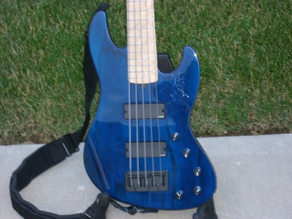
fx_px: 962
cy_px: 110
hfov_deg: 17.3
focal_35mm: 114
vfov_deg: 13.0
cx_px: 146
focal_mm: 18.6
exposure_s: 1/60
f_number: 5.2
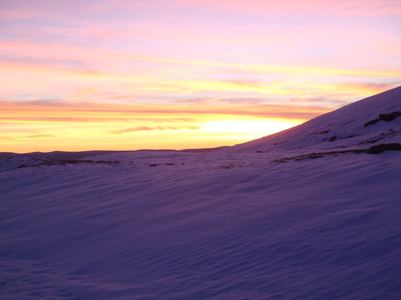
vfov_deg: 25.7
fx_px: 660
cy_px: 150
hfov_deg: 33.8
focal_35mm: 57
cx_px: 200
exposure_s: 1/30
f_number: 4.5
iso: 200
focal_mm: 10.34
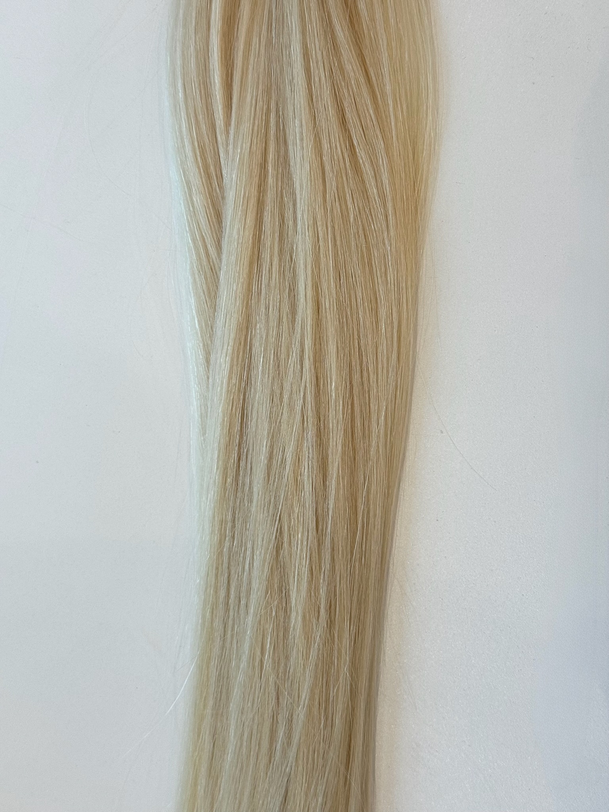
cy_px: 406
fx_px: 1126
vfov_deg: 39.7
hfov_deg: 30.3
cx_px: 304
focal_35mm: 48
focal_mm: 6.76
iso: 50
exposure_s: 1/60
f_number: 1.78
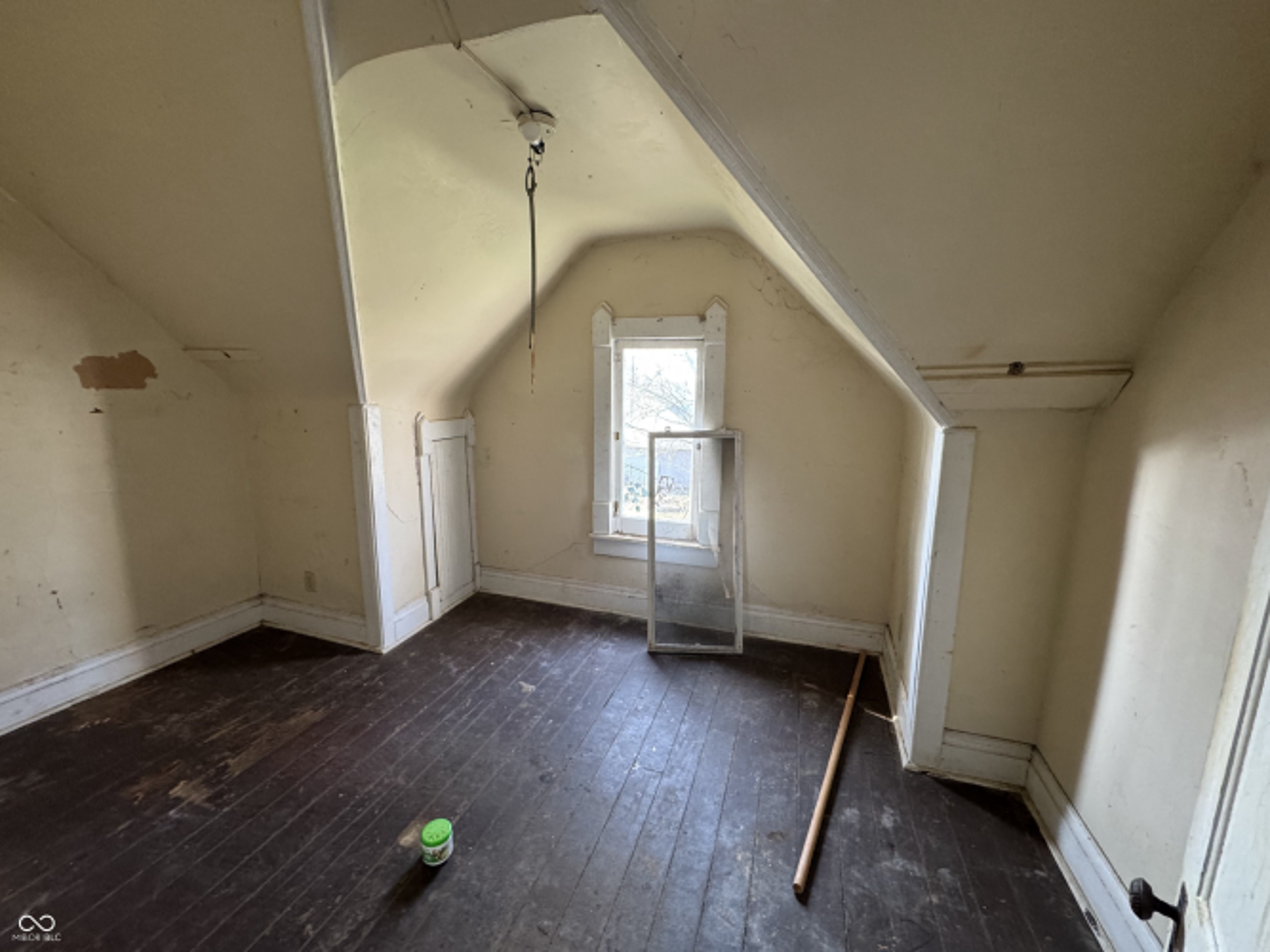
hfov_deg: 102.1
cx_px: 635
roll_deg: -1.1
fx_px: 514
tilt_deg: -9.8
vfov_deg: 85.7
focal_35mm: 14
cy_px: 476
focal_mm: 2.22
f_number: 2.2
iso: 320
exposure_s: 1/70
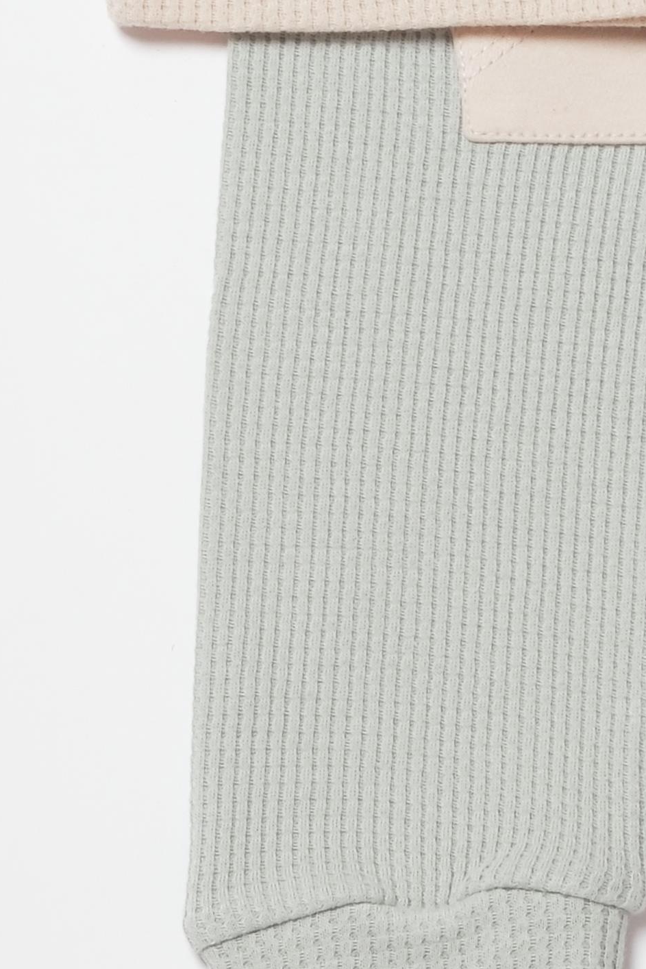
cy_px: -72
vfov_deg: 6.7
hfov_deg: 4.5
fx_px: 8234
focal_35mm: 306
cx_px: 775
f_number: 13
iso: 125
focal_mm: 37.4
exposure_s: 1/125
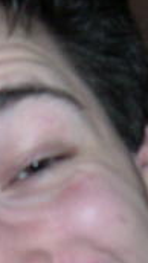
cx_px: -5
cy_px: 170
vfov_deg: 17.1
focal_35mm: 125
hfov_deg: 9.6
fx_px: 870
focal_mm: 6
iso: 160
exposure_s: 1/50
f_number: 2.8
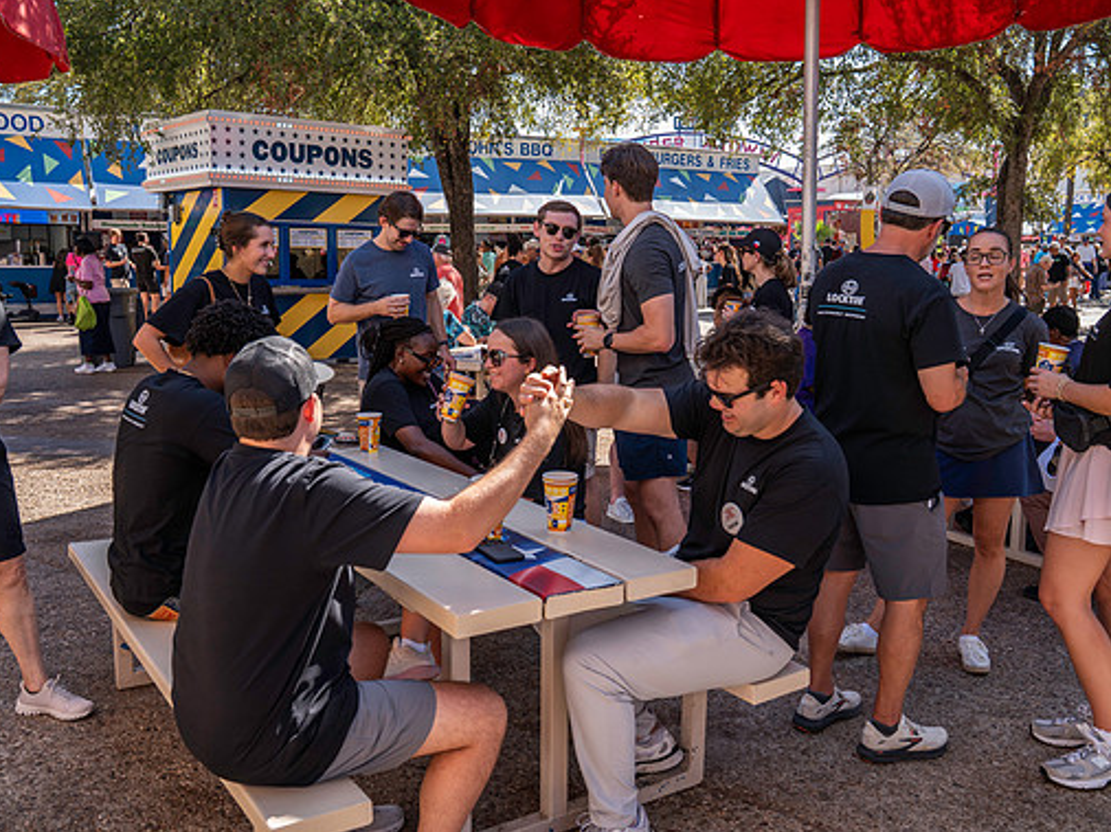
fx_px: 1027
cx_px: 553
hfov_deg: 56.8
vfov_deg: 44.1
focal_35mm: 32
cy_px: 414
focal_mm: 29
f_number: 5.6
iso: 200
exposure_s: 1/200
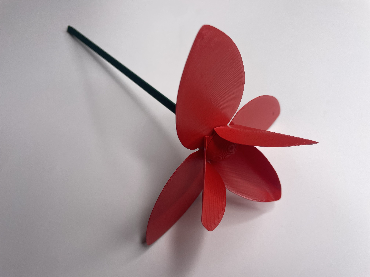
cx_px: 185
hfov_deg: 67.3
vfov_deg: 53.1
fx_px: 278
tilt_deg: -63.6
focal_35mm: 26
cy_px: 138
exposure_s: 1/368
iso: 32
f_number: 1.6
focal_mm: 4.2
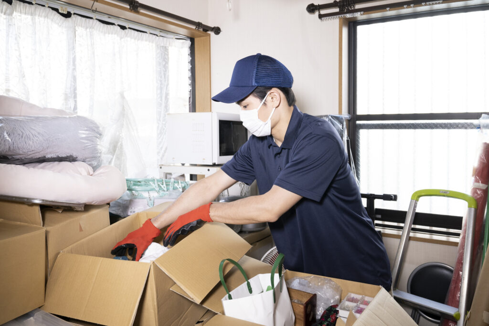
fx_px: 394
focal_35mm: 29
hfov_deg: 63.7
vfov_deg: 44.9
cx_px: 244
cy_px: 163
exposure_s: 1/200
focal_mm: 29
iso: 2000
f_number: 5.6
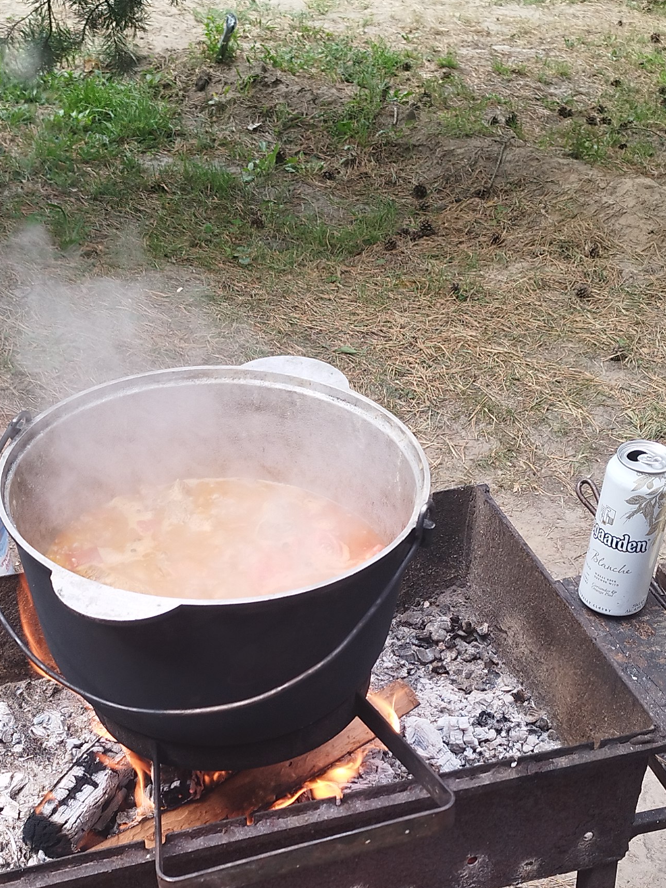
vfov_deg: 33.3
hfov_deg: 26.0
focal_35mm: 56
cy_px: 720
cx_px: 253
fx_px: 1436
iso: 50
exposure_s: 1/117
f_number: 1.89
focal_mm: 5.89
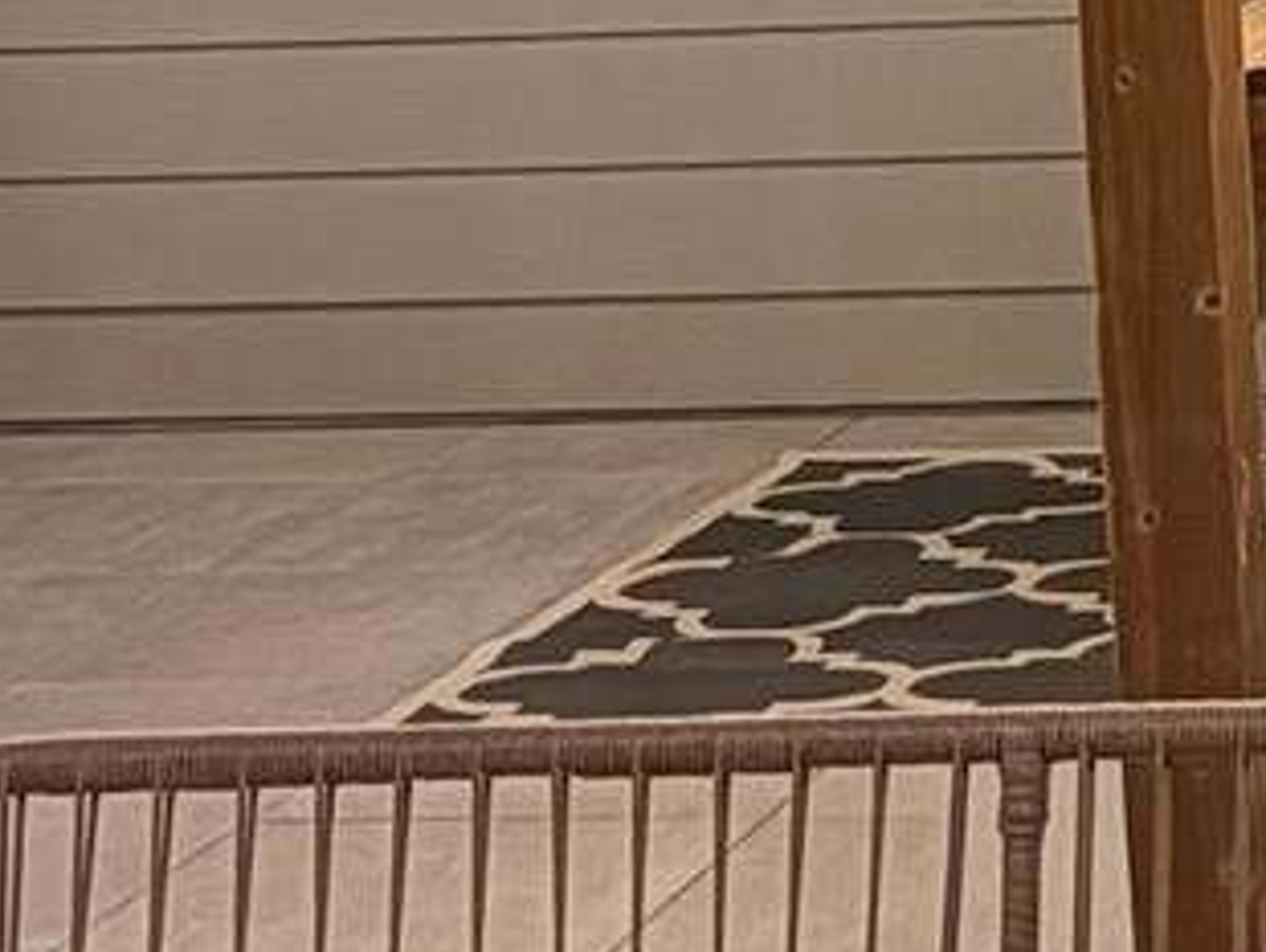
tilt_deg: +3.6
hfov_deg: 14.0
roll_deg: +2.9
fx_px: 4905
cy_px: -927
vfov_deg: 10.3
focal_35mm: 134
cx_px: 1764
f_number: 1.6
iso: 640
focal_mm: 5.96
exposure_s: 1/15
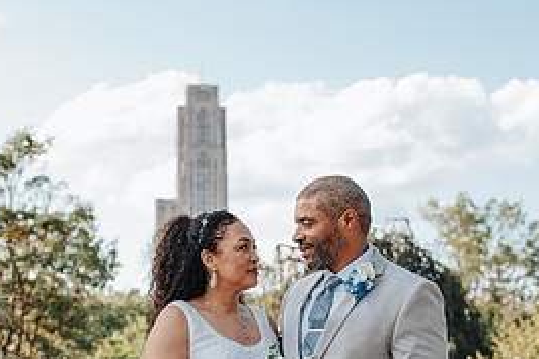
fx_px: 1227
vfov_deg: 16.4
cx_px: 339
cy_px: 315
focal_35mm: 82
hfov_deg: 24.7
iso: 100
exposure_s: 1/640
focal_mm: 35
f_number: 3.2
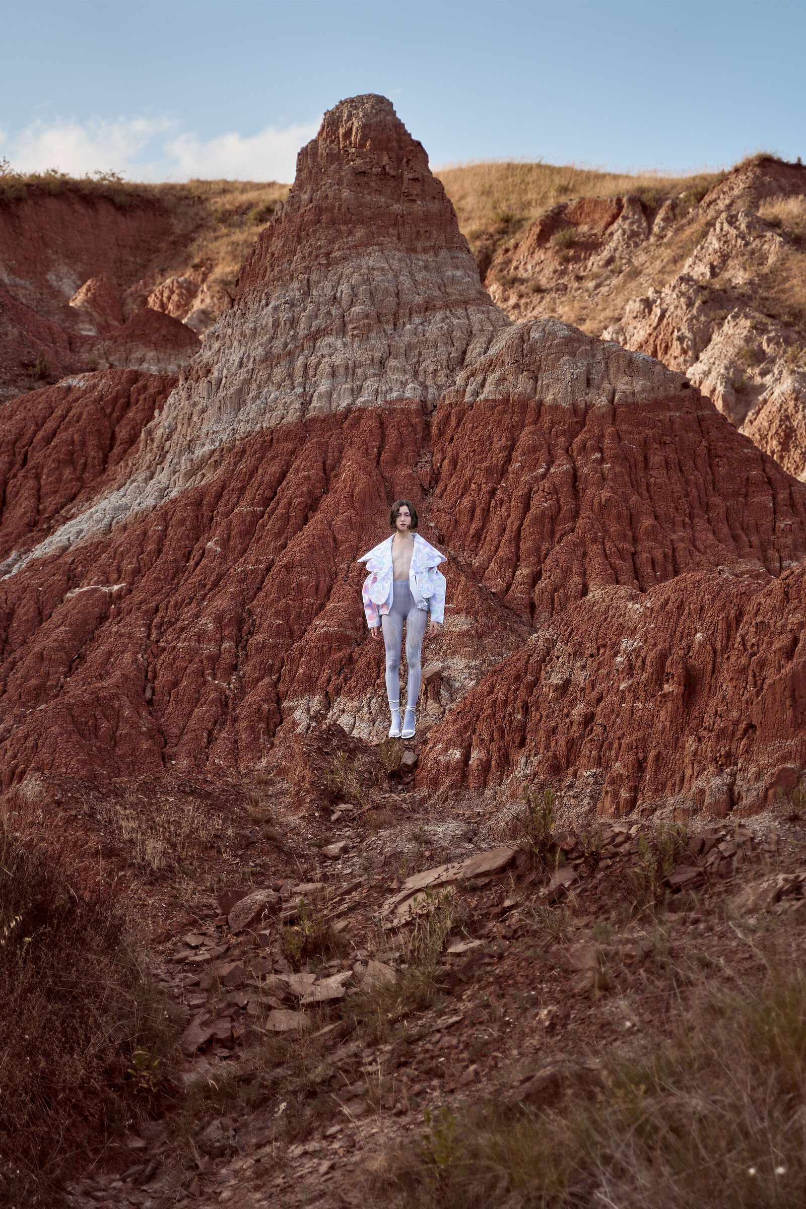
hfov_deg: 22.3
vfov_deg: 32.9
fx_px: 2048
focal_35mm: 61
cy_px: 604
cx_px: 403
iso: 100
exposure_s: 1/400
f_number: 2.8
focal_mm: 61
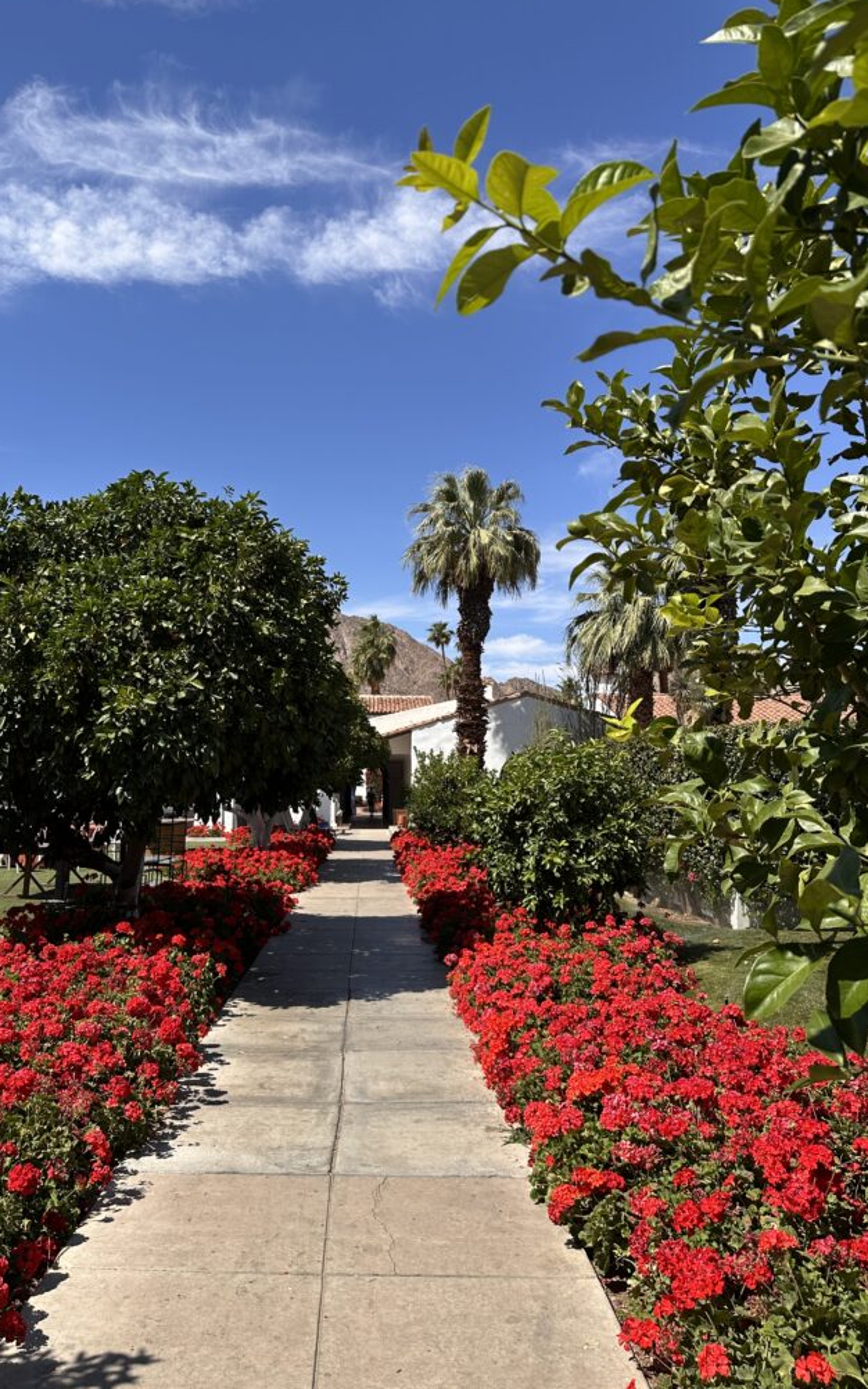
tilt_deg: +6.2
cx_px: 379
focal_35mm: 26
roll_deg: -1.8
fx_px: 984
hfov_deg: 47.5
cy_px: 690
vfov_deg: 70.4
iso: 80
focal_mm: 6.86
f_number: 1.78
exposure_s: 1/4016
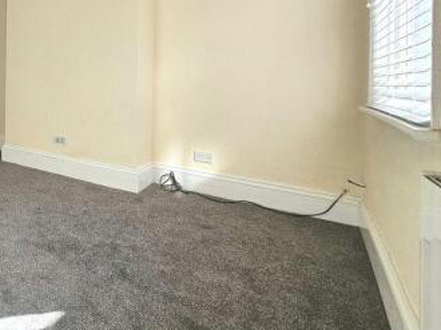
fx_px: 293
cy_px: 81
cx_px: 61
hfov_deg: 64.1
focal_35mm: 23
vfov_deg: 55.8
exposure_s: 1/370
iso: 64
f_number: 2.2
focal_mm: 2.2
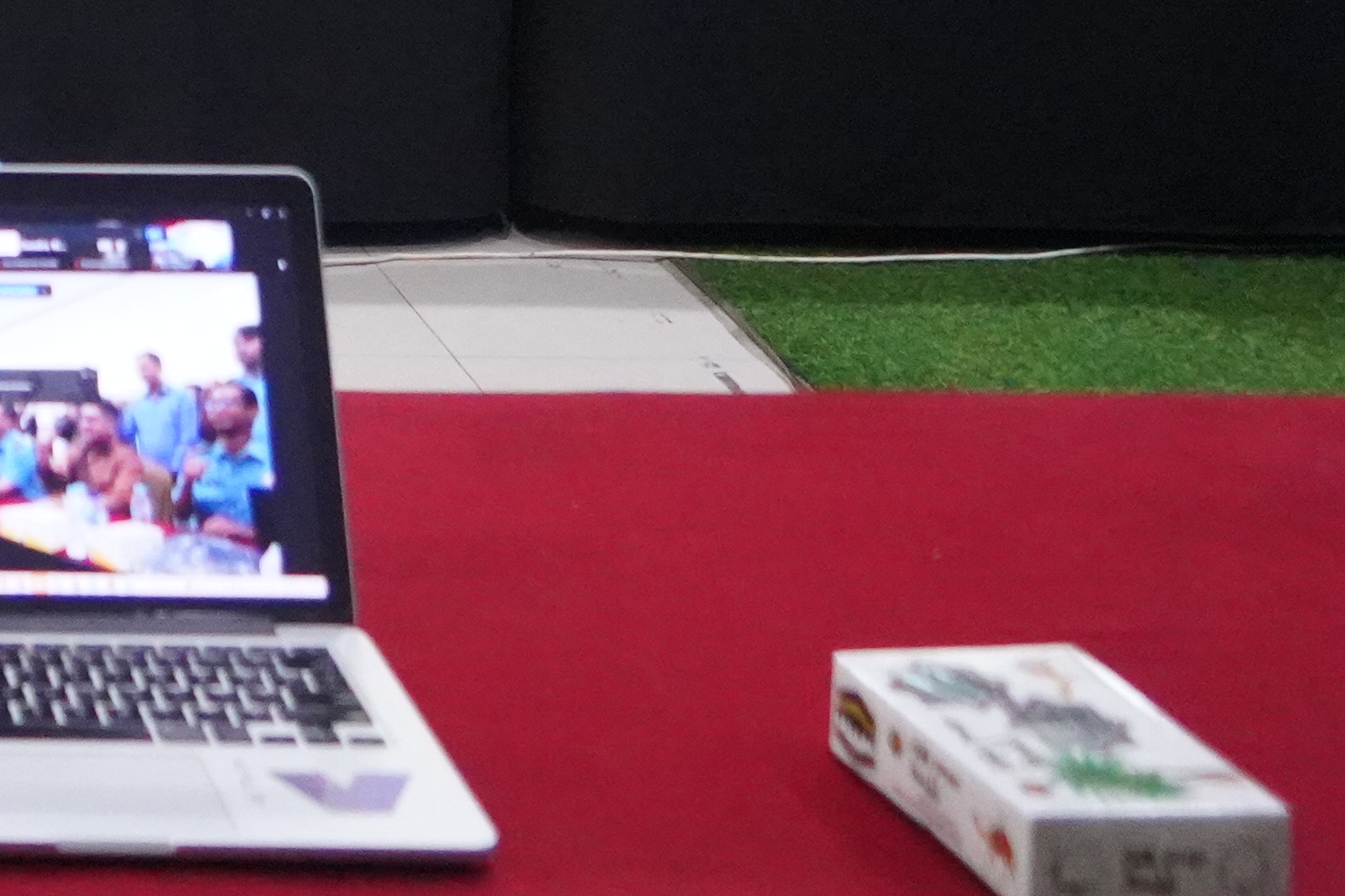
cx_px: -788
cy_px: -670
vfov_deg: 12.6
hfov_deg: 17.8
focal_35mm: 100
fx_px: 3736
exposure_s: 1/125
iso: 12800
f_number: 4.5
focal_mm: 28
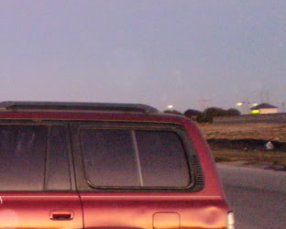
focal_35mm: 90
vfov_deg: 16.8
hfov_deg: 19.9
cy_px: 219
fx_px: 762
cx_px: -59
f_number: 3.1
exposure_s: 1/30
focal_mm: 6.3
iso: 640
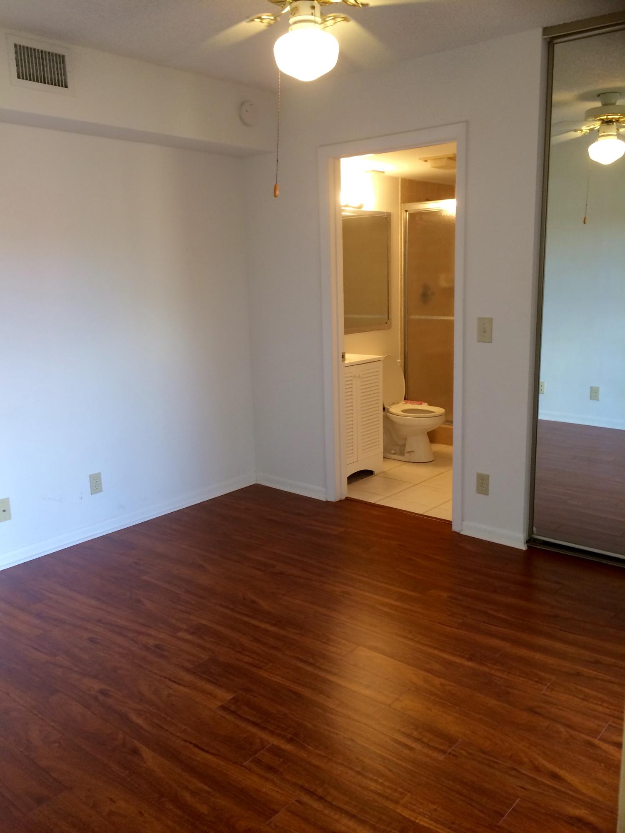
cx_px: 312
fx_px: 698
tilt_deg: -15.0
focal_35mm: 29
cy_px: 416
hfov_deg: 48.2
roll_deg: +3.0
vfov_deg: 61.7
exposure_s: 1/30
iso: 64
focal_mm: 4.15
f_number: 2.2
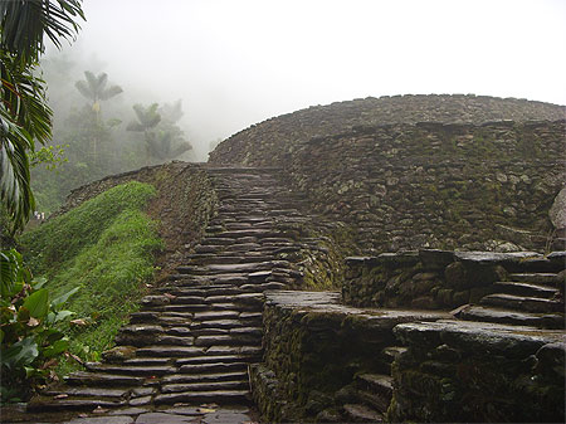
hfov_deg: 52.7
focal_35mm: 35
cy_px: 212
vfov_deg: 40.7
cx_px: 283
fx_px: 572
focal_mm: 7.28
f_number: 3.6
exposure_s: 1/30
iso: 50
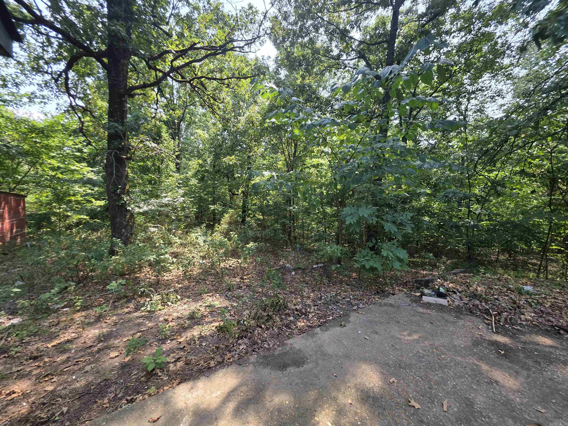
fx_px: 213
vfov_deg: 89.9
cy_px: 213
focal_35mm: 13
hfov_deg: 106.2
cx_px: 284
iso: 25
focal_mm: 2.2
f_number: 1.9
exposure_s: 1/120
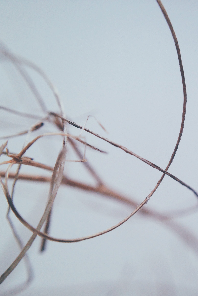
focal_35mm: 46
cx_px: 149
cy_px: 149
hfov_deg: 28.8
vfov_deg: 42.7
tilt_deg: -65.9
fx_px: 379
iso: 50
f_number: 2.4
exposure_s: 1/130
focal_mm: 4.12
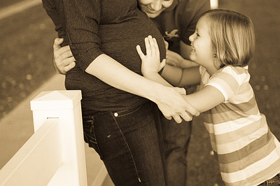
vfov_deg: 15.2
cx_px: 128
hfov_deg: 22.6
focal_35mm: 90
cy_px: 71
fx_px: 699
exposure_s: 1/80
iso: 3200
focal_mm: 62
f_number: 2.8
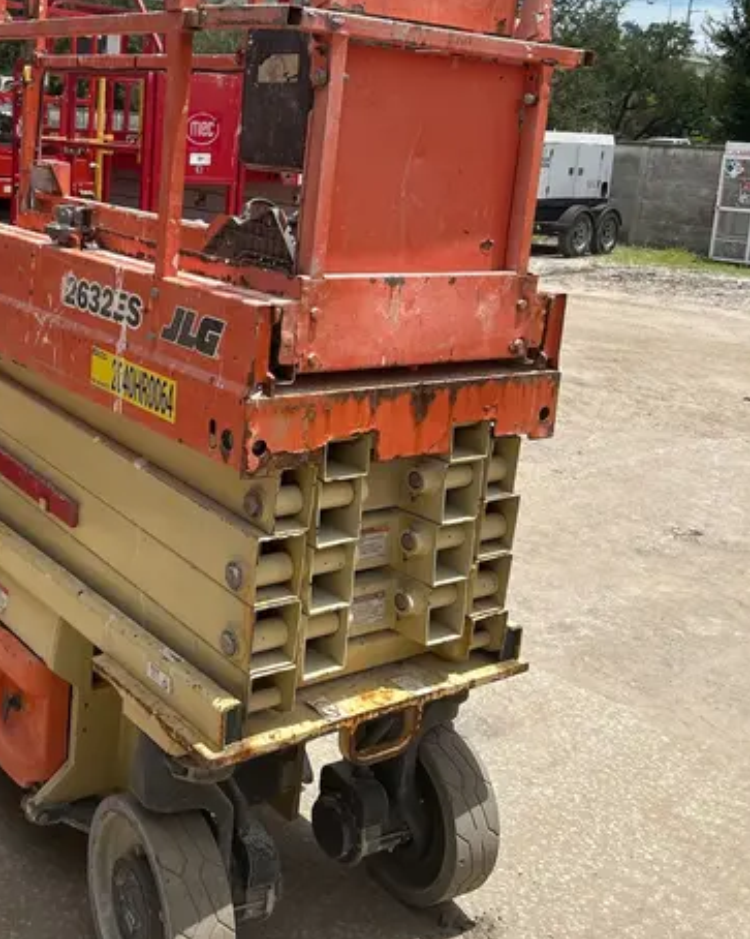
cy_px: 353
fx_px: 1138
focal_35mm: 41
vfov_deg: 44.4
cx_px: 190
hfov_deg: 35.7
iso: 50
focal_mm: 5.7
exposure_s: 1/4630
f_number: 1.5
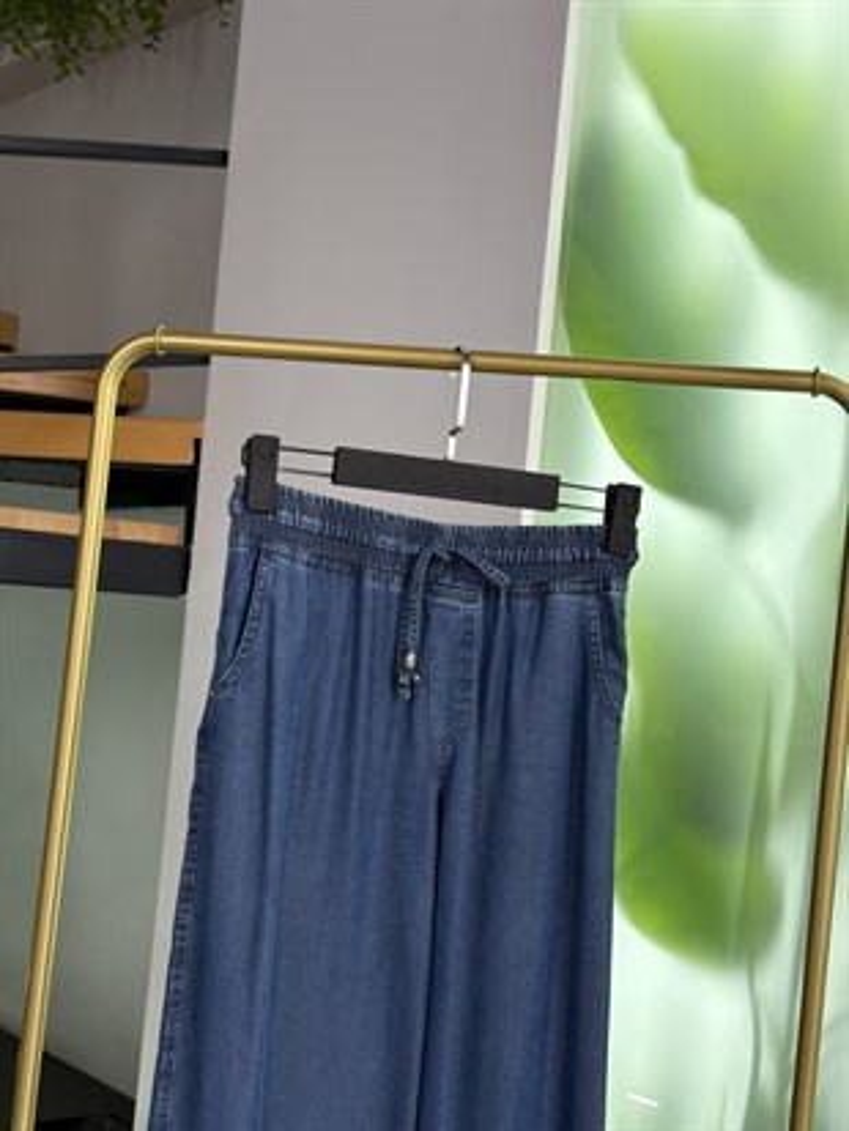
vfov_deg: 39.6
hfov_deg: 30.3
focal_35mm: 48
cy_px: 566
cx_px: 424
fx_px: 1569
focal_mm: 6.76
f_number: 1.78
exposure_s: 1/169
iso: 50
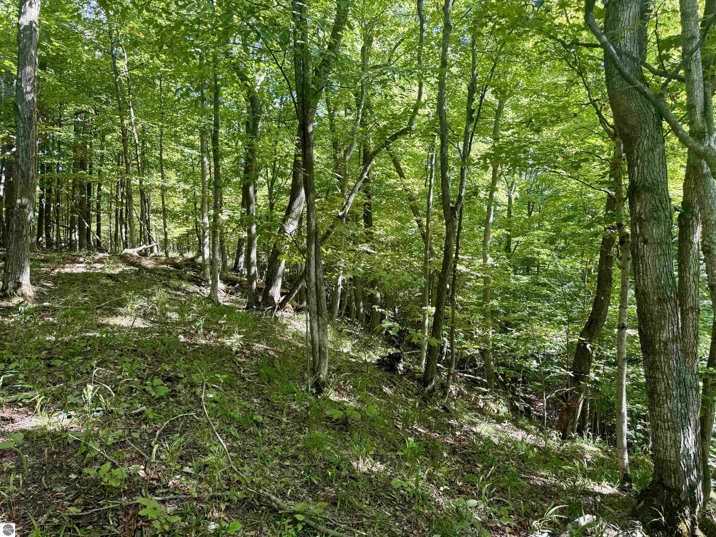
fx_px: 496
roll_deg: +0.9
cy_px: 268
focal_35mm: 24
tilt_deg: +3.0
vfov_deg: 56.8
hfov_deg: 71.6
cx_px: 358
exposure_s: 1/121
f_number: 1.78
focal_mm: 6.76
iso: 80
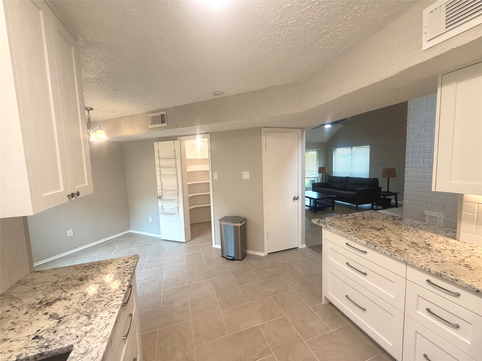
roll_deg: +1.6
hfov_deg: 102.1
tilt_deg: -5.8
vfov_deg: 85.7
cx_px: 241
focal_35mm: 14
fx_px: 195
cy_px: 180
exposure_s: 1/120
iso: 160
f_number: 2.2
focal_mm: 2.22
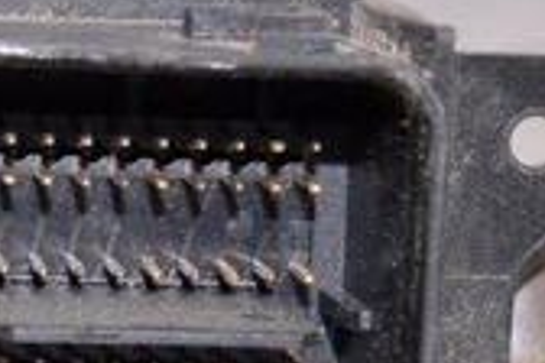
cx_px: -438
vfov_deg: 5.8
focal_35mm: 238
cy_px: 251
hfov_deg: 8.3
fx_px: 3603
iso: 1600
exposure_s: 1/160
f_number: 8
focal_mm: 26
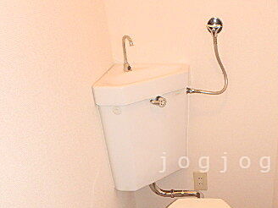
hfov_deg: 43.9
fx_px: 329
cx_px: 217
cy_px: 162
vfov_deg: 34.2
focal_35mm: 41
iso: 400
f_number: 3.5
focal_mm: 3.7
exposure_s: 1/30
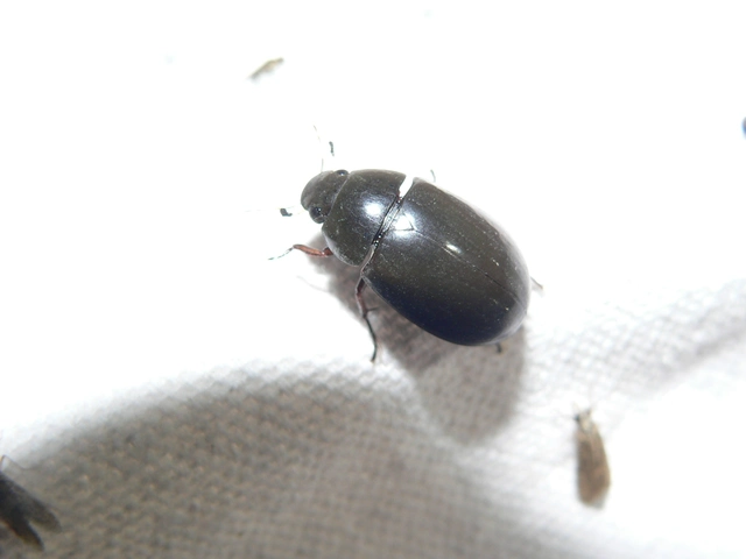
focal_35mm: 79
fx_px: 1703
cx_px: 373
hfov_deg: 24.7
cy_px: 280
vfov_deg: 18.7
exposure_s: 1/60
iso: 100
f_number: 4
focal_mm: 13.1
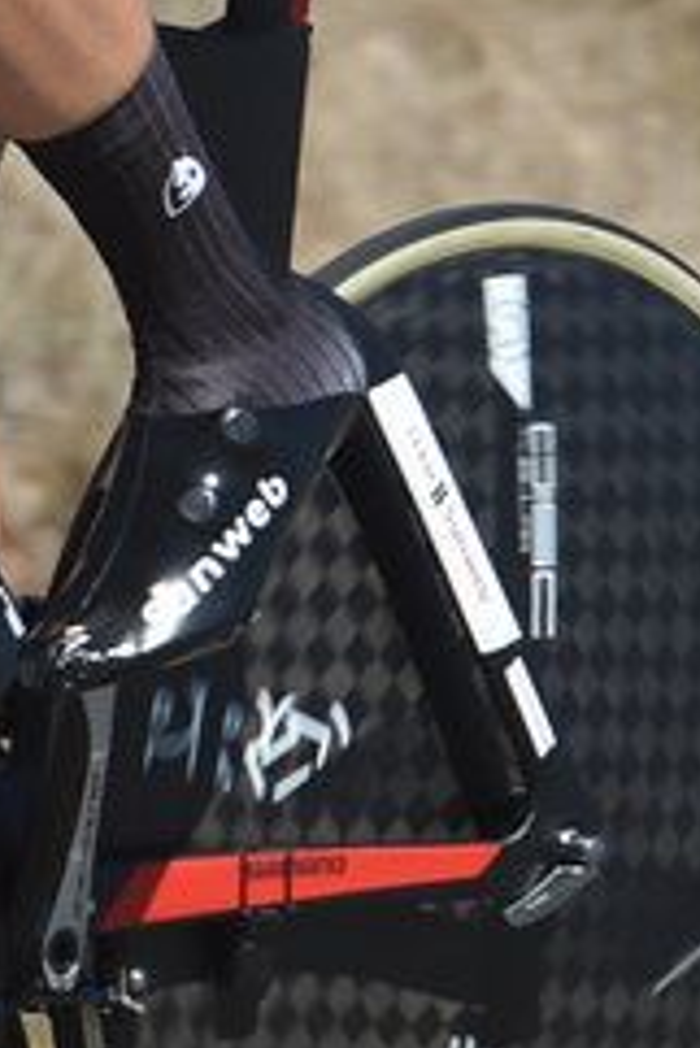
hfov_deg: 0.7
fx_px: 57896
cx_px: -17
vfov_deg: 1.0
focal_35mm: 1988
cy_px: 161
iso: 400
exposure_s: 1/1000
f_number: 7.1
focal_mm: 400
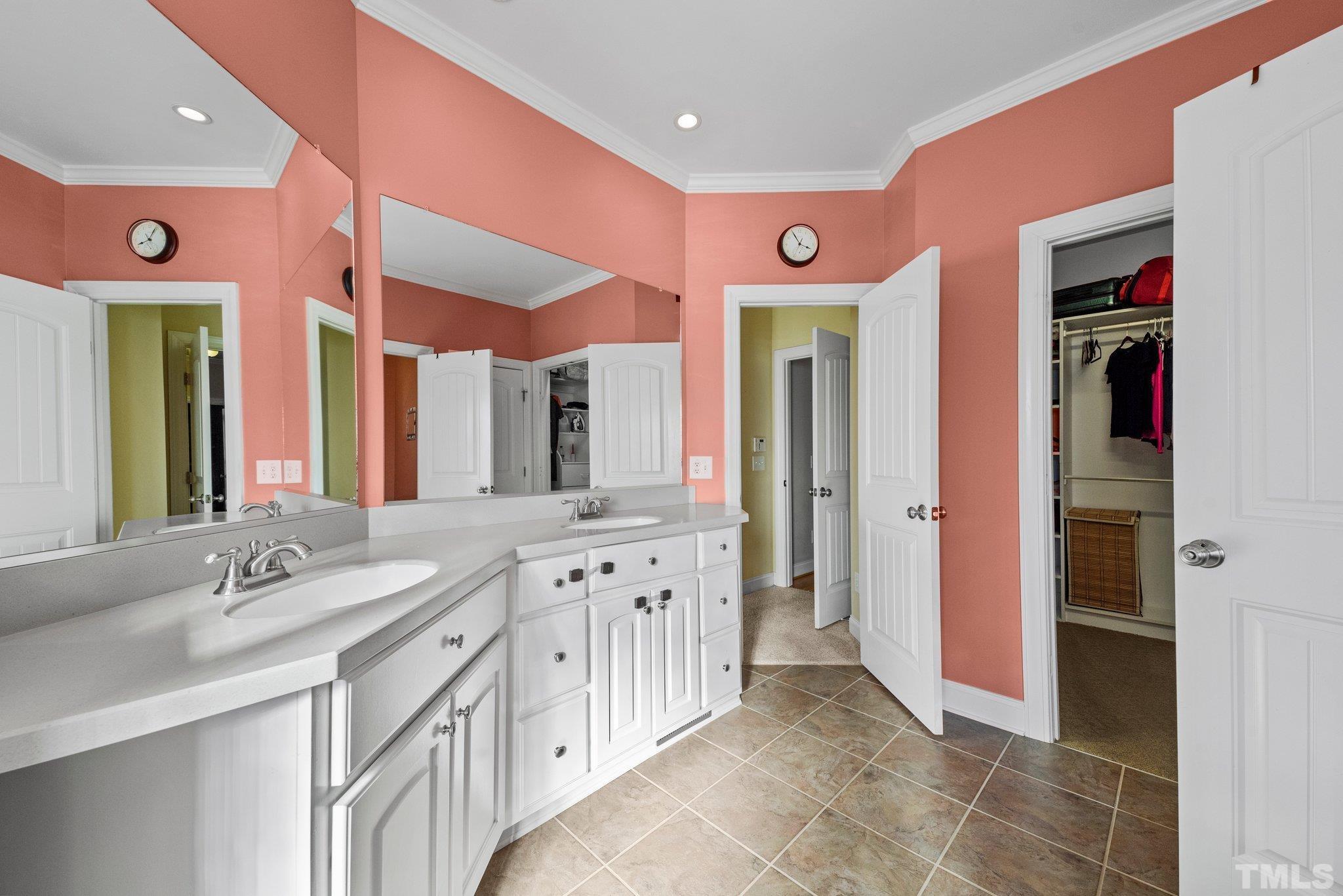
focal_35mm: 14
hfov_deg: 104.2
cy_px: 448
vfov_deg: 81.3
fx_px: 522
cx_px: 672
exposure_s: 1/60
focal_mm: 14
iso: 400
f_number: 8
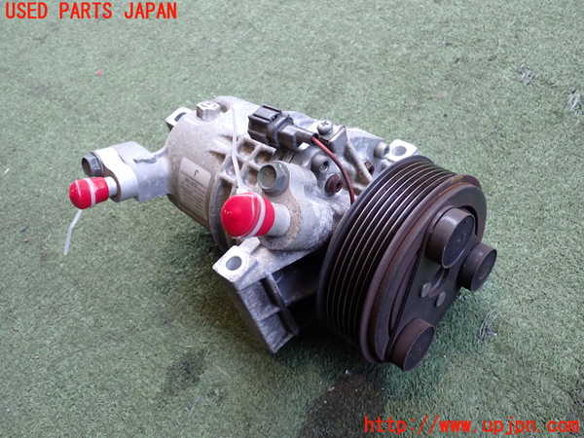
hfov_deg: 56.8
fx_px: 540
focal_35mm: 32
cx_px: 292
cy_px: 219
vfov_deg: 44.2
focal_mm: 5.79
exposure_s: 1/80
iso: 200
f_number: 2.4
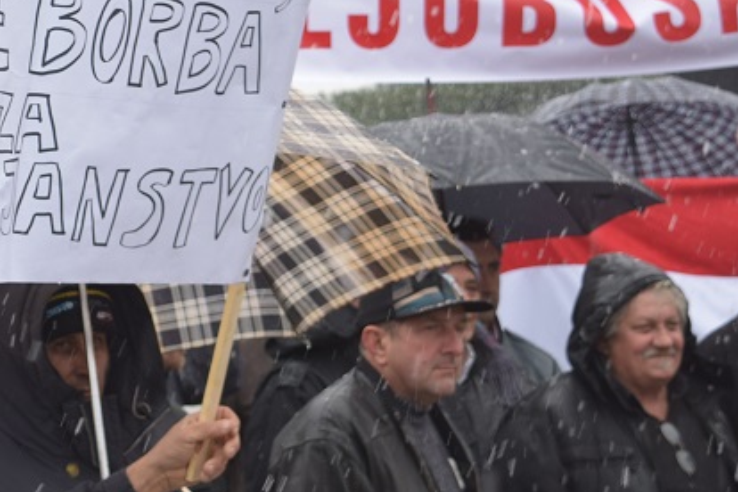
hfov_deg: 13.5
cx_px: 32
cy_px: 11
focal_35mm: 150
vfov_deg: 9.1
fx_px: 3075
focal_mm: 46
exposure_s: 1/100
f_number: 5
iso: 200
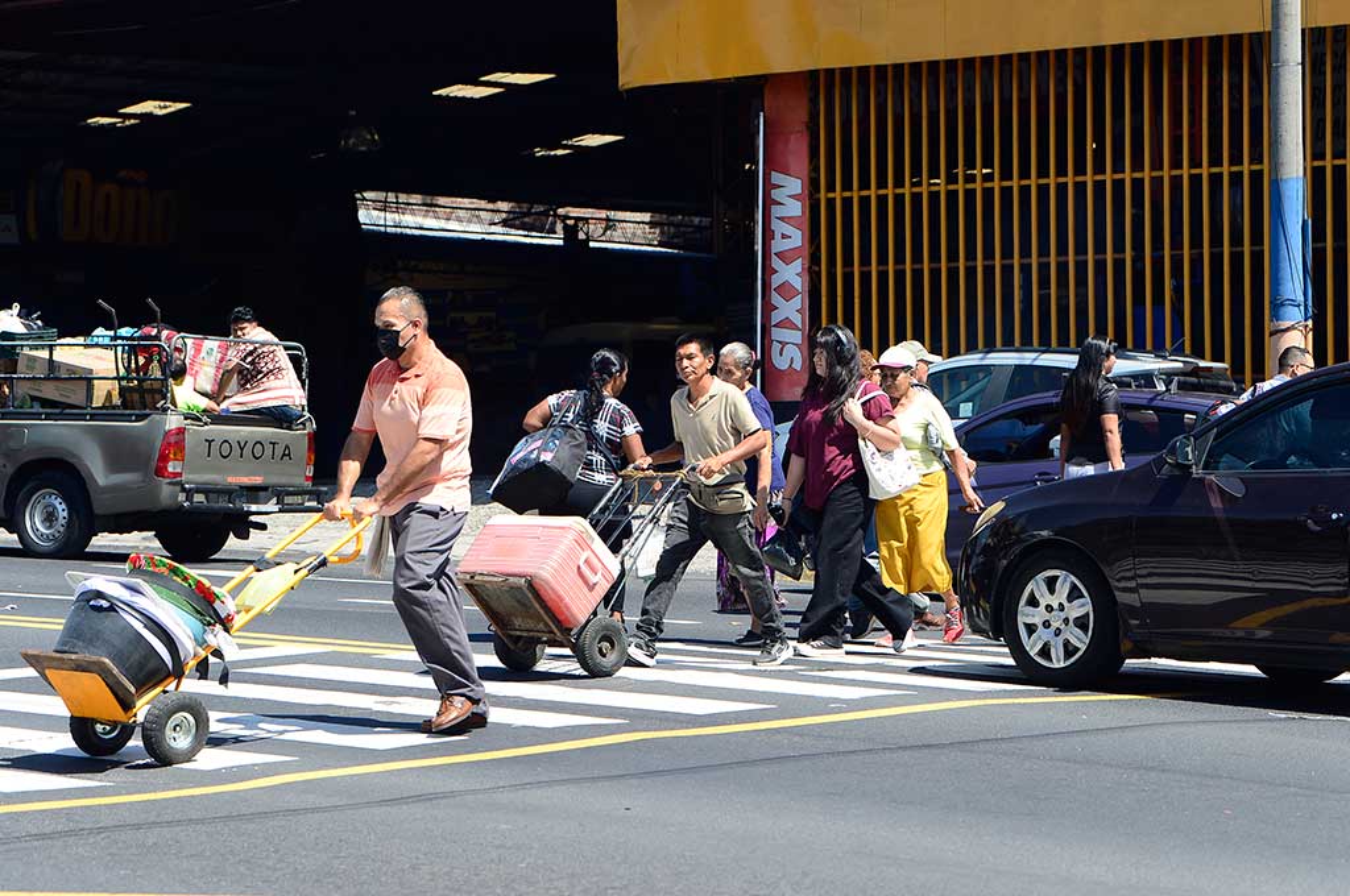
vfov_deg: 12.4
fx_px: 4120
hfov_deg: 18.6
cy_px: 448
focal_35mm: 110
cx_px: 675
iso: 500
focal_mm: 110
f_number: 5.6
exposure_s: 1/1250
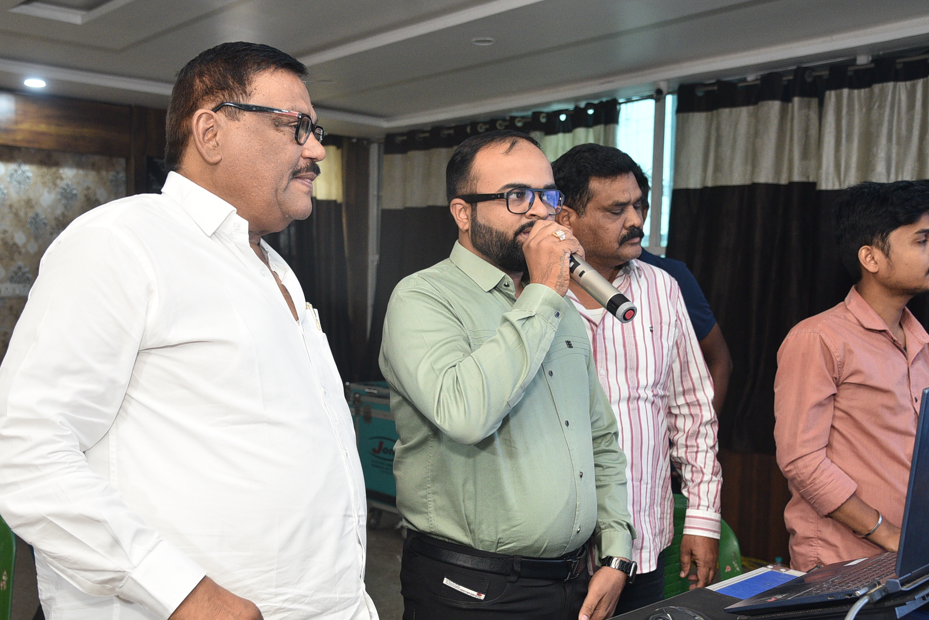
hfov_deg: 48.3
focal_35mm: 40
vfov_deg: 33.3
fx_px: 1033
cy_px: 364
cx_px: 410
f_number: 4.5
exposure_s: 1/200
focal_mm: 30
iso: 1250
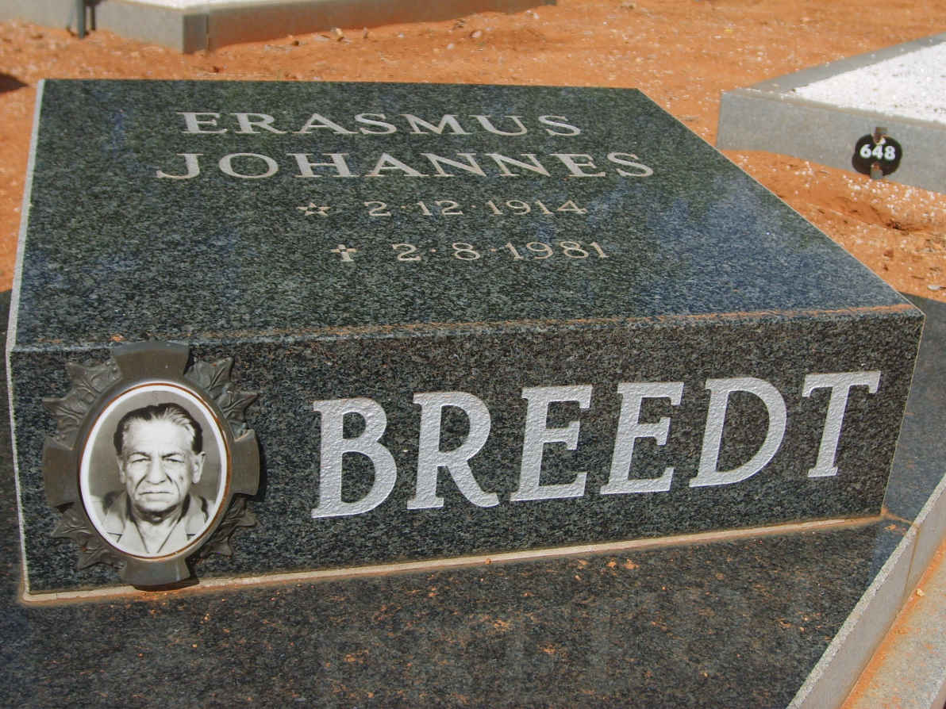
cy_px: 354
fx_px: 1175
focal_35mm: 43
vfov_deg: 33.6
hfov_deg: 43.9
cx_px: 473
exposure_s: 1/750
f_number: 3
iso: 50
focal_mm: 7.2
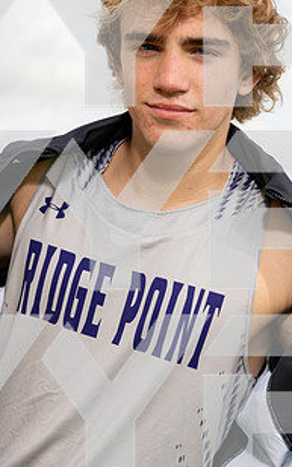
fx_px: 1169
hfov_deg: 14.2
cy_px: 212
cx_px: 179
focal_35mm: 92
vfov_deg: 22.5
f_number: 9
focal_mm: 48
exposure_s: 1/250
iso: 250
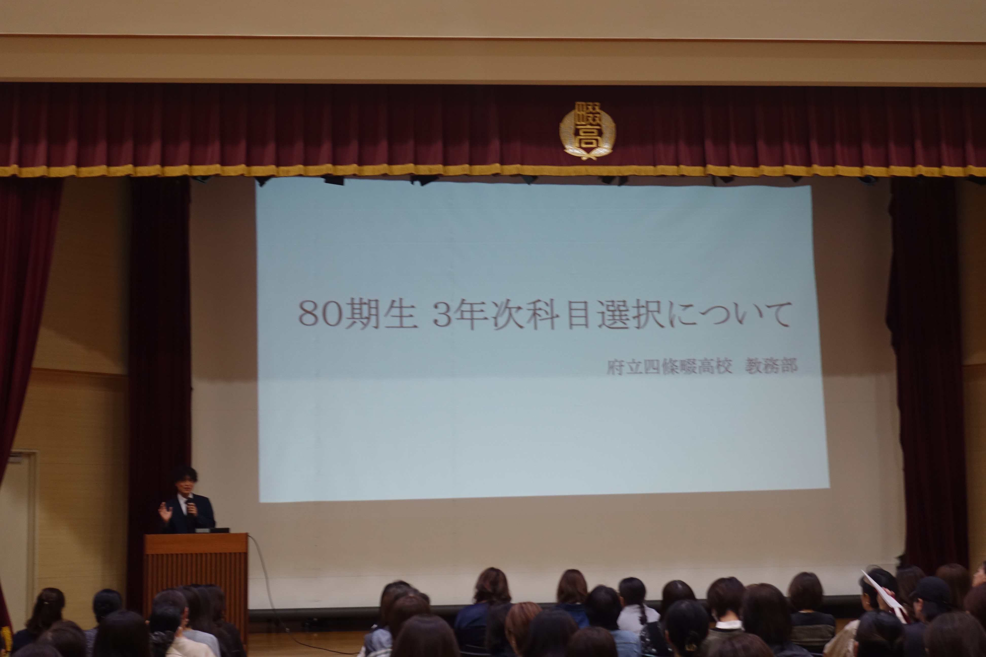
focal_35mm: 57
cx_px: 493
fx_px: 1561
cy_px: 328
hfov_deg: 35.1
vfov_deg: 23.8
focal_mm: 21.01
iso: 320
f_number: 2.8
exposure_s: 1/60
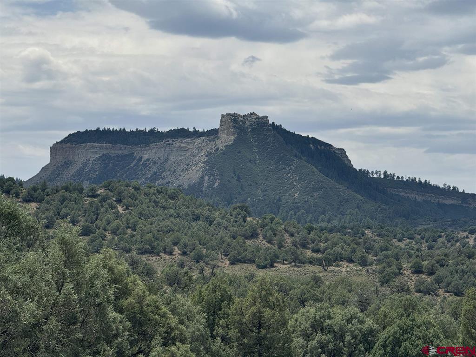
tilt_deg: +1.4
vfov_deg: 12.3
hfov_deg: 16.4
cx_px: 238
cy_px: 178
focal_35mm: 120
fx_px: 1650
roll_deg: -2.6
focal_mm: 15.66
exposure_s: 1/2817
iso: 50
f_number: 2.8
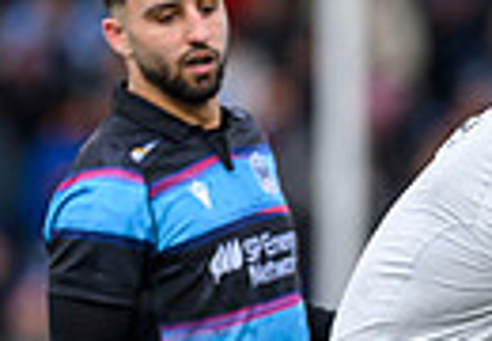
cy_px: 604
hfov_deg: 1.1
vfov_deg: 0.7
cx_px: 977
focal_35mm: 1922
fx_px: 26580
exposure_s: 1/1600
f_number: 4
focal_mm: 400
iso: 500
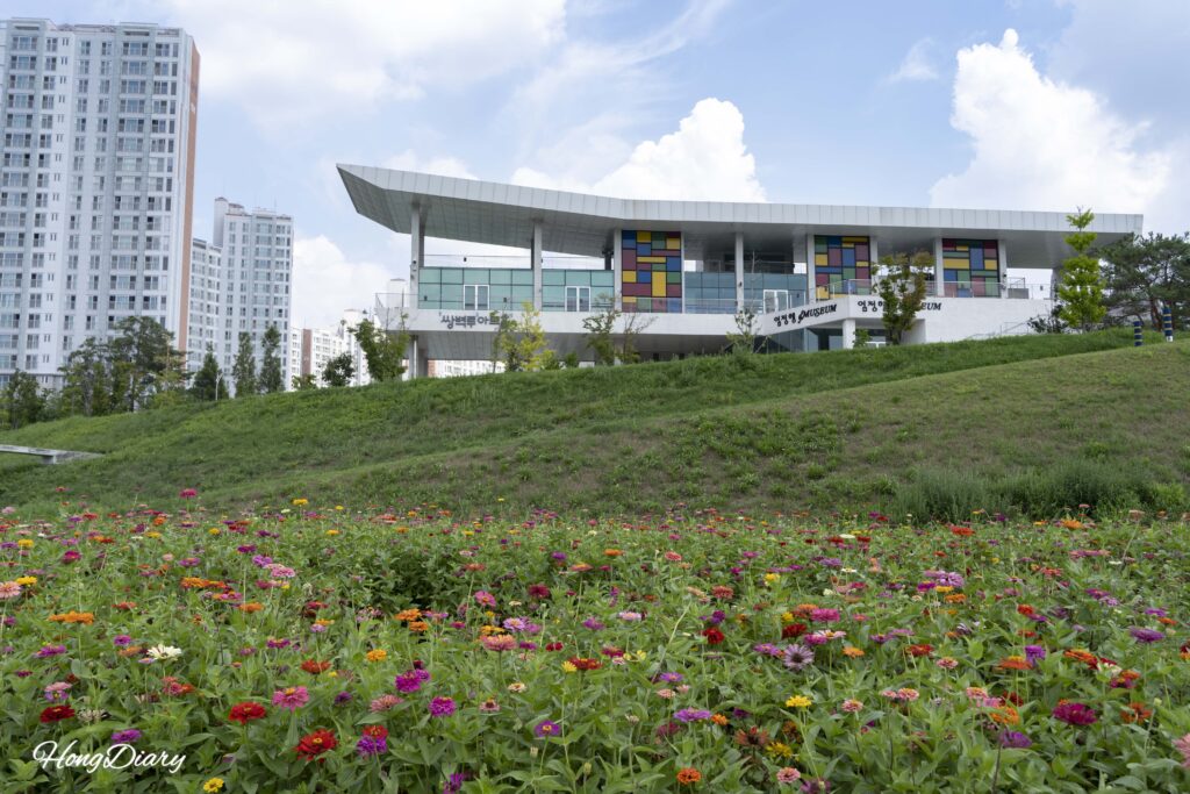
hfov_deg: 60.3
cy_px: 397
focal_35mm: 31
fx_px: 1025
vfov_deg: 42.3
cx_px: 595
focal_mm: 31
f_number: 9
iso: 100
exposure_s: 1/125
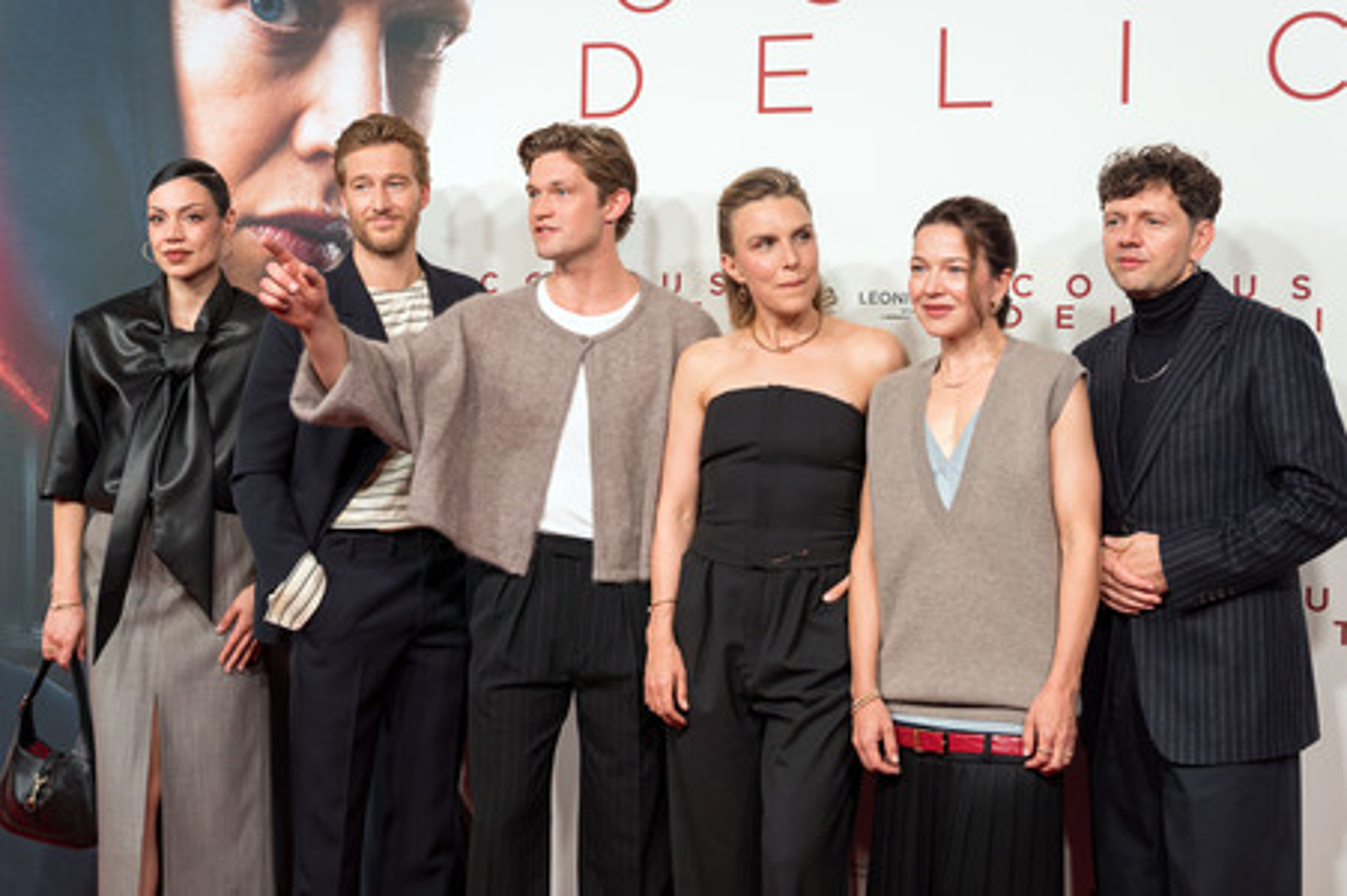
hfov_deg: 43.6
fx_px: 1682
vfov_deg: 29.8
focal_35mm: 45
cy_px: 448
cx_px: 674
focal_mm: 45
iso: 320
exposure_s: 1/200
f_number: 3.2
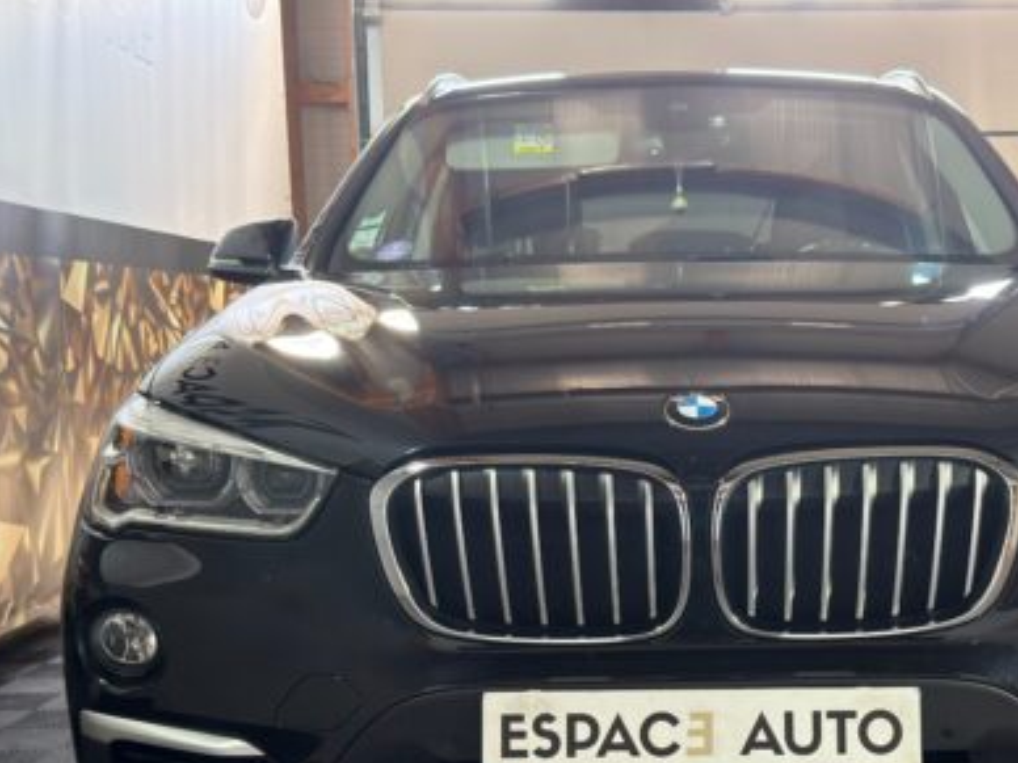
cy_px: 520
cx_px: 703
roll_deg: +0.2
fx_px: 1647
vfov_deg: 25.9
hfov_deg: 33.9
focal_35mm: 56
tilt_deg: -6.3
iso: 250
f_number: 1.78
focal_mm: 6.76
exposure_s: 1/60
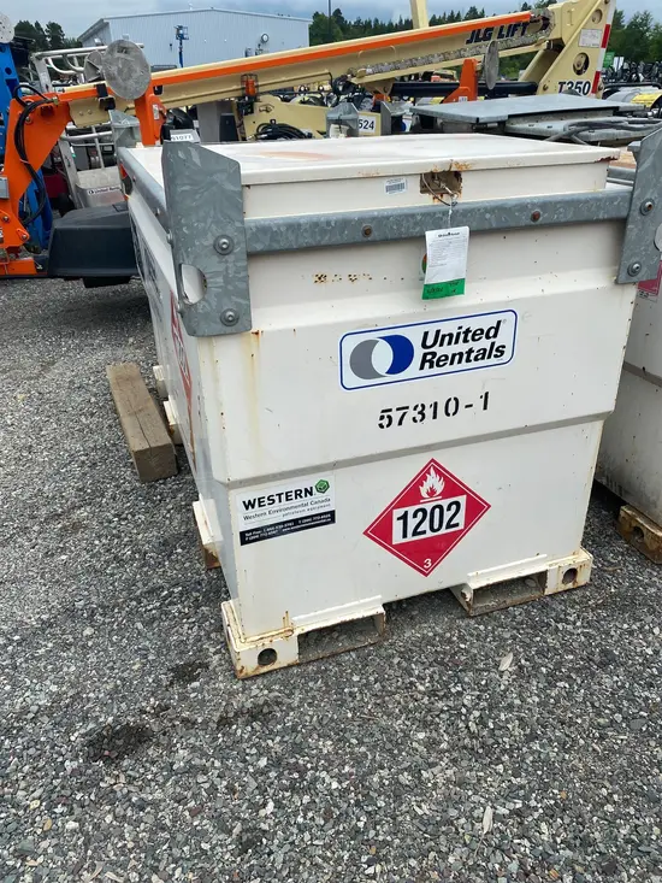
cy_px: 442
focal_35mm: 26
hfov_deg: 53.1
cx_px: 331
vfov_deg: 67.3
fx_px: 663
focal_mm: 4.25
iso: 32
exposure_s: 1/1898
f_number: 1.8
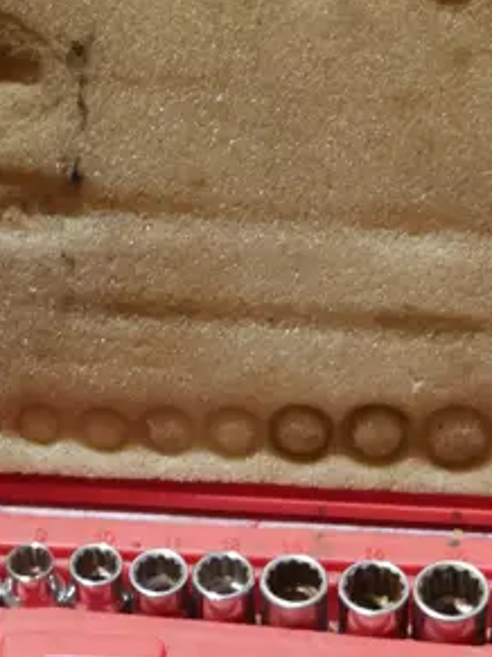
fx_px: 2807
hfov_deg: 9.8
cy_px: 890
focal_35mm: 148
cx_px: 644
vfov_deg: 12.8
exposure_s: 1/60
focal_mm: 21
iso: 640
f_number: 4.6
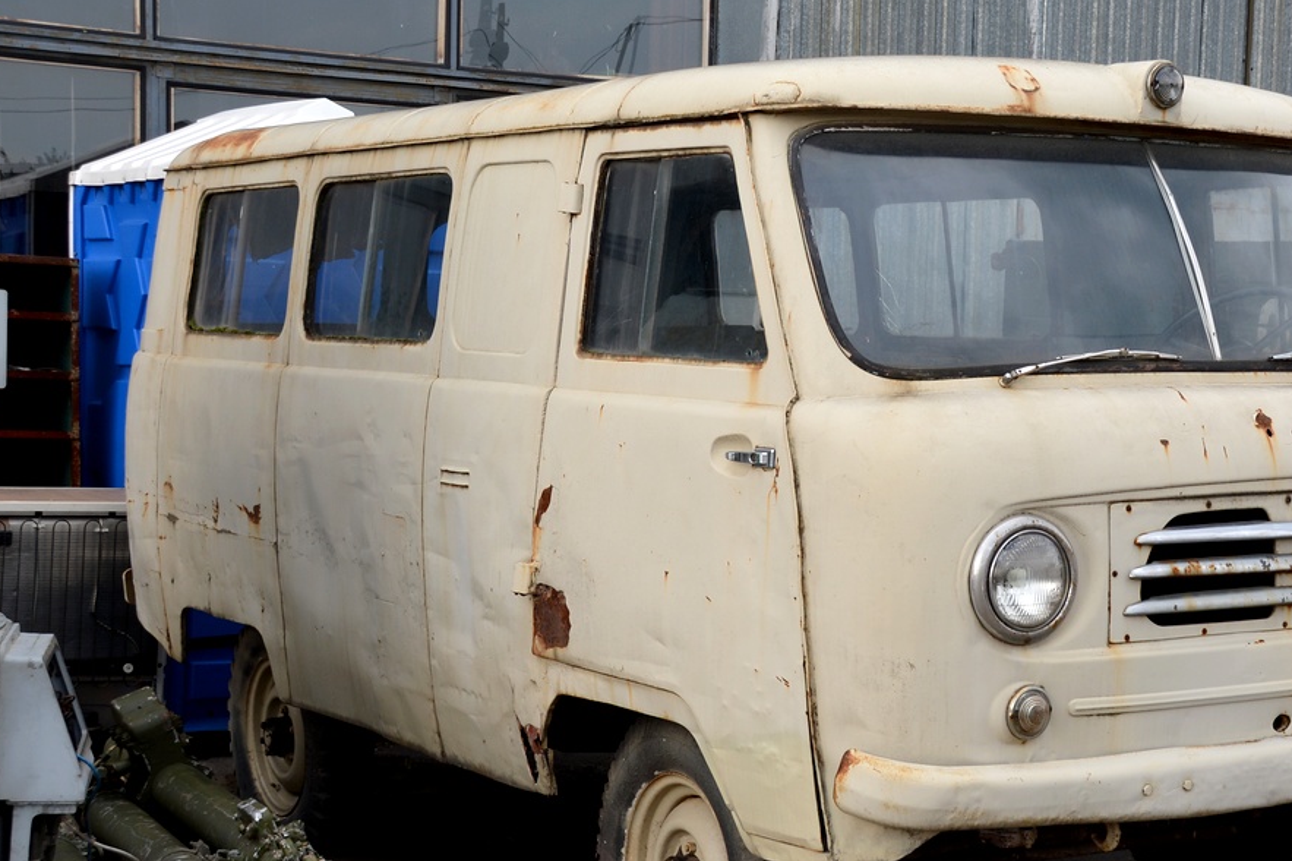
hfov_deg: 37.1
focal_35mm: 53
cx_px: 857
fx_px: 1901
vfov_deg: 25.5
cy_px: 510
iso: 200
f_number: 6.3
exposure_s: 1/160
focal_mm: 26
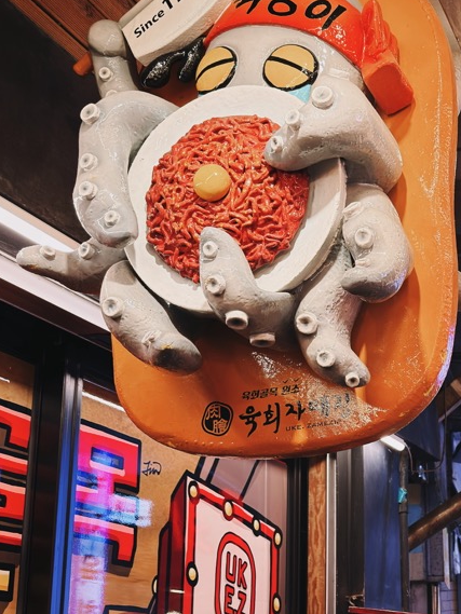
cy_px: 435
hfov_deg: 25.3
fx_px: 959
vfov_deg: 35.0
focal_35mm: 54
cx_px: 497
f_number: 1.78
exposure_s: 1/143
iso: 160
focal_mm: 6.76
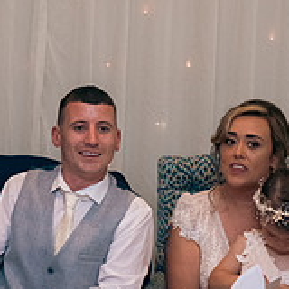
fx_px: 1313
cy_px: 98
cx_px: -70
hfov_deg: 12.2
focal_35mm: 139
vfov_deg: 12.5
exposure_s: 1/160
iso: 800
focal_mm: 45
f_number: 3.5
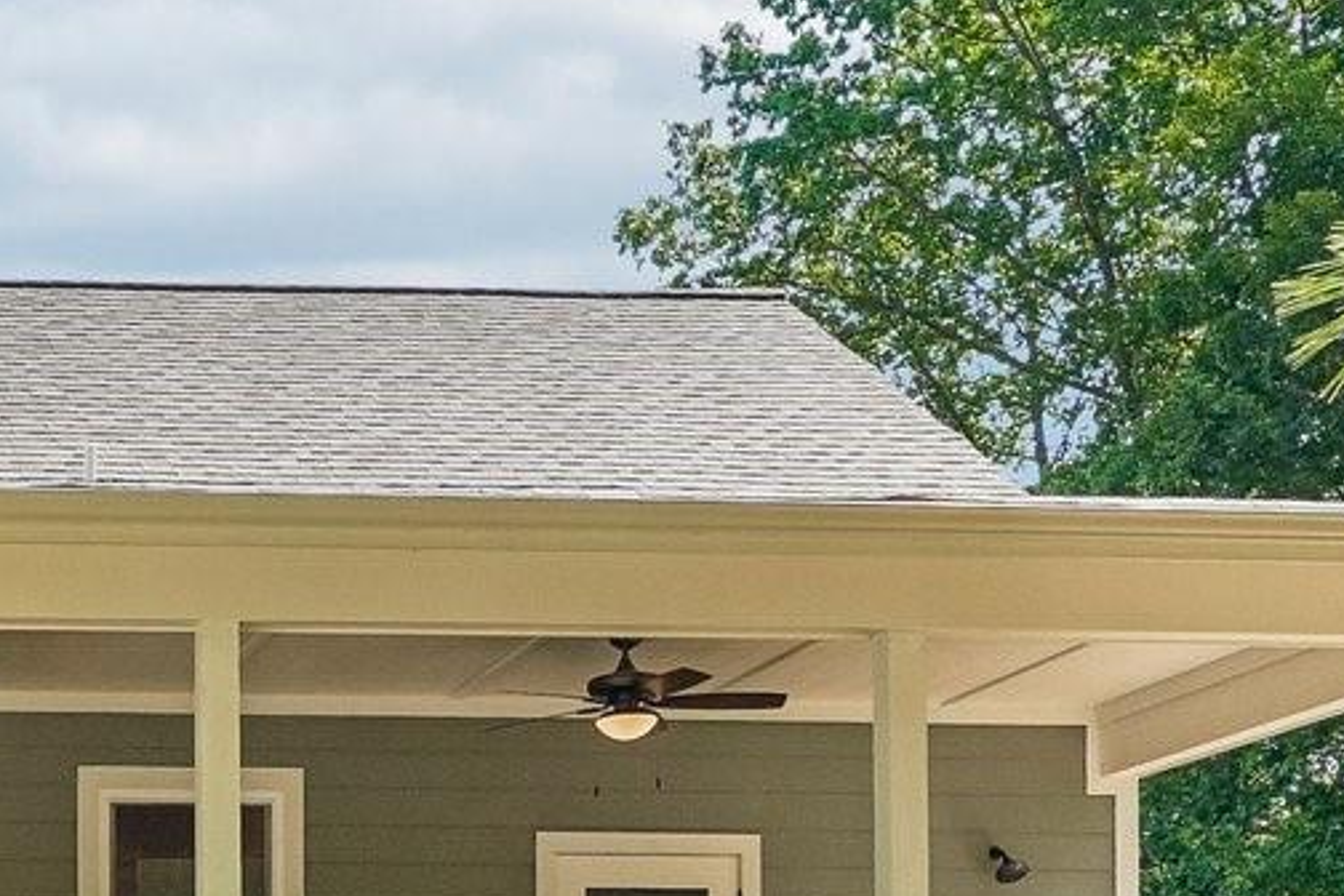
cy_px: 489
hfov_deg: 28.8
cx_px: -240
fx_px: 2277
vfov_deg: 22.3
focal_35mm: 61
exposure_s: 1/160
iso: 100
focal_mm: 10
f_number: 8
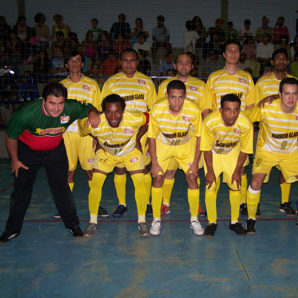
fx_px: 438
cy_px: 150
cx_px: 190
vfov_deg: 37.6
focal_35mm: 45
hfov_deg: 37.3
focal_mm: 6.3
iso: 160
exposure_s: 1/60
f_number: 2.8
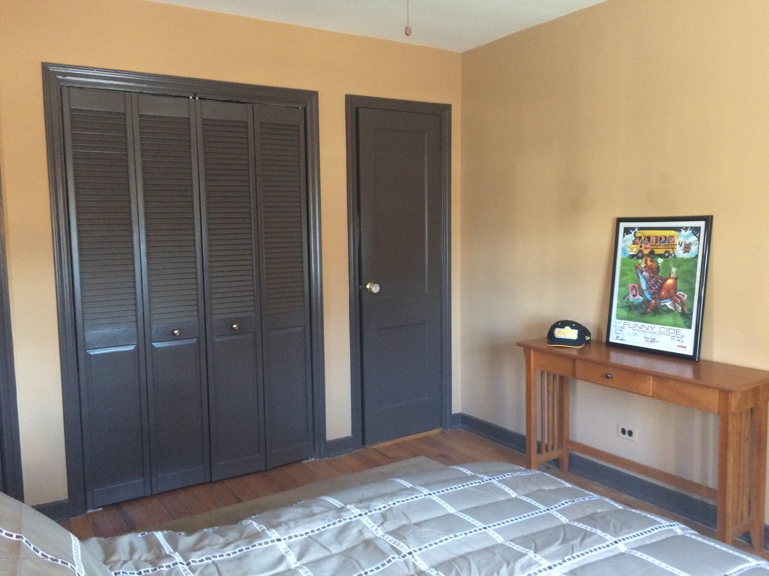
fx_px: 644
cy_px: 288
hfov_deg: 61.7
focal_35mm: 29
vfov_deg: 48.2
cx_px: 384
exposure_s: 1/30
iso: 320
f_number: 2.2
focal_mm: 4.15
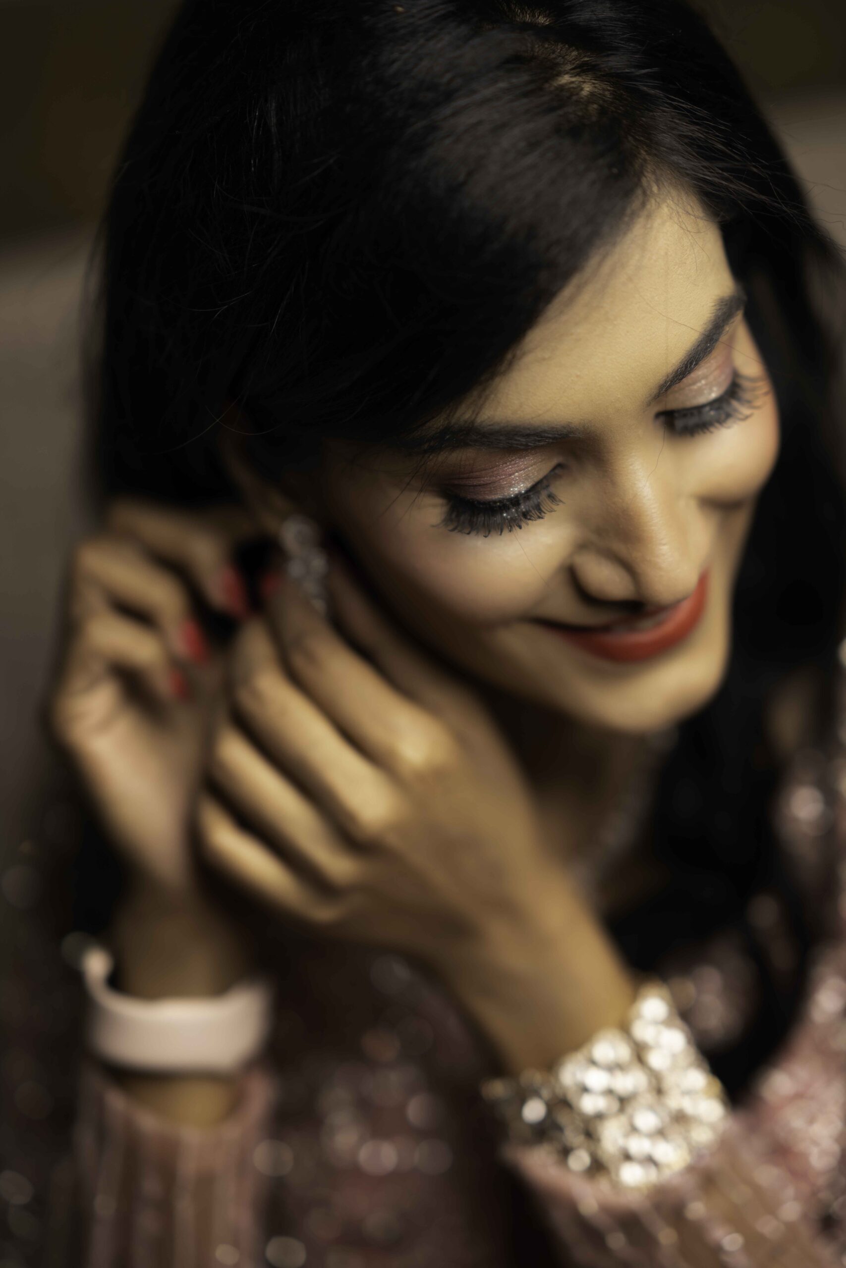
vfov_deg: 23.9
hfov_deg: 16.1
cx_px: 423
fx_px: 2996
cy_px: 634
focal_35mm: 85
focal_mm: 85
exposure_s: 1/400
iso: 64
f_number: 1.4
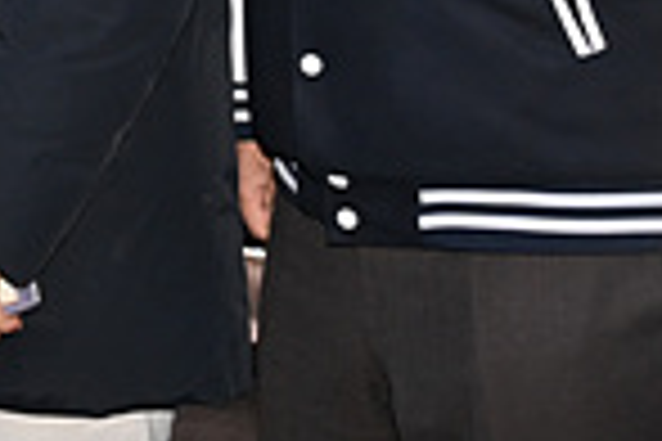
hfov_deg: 10.2
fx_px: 3530
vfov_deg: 7.0
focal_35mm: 192
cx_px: -477
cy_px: -322
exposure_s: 1/60
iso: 800
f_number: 3.5
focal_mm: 44
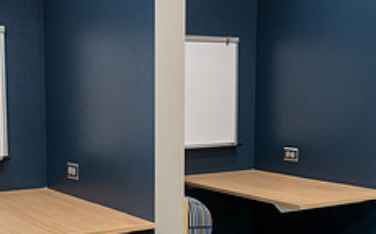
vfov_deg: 19.5
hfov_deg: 31.1
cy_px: 180
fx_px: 675
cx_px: 171
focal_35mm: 66
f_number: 5
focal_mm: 24
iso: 1250
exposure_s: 1/80
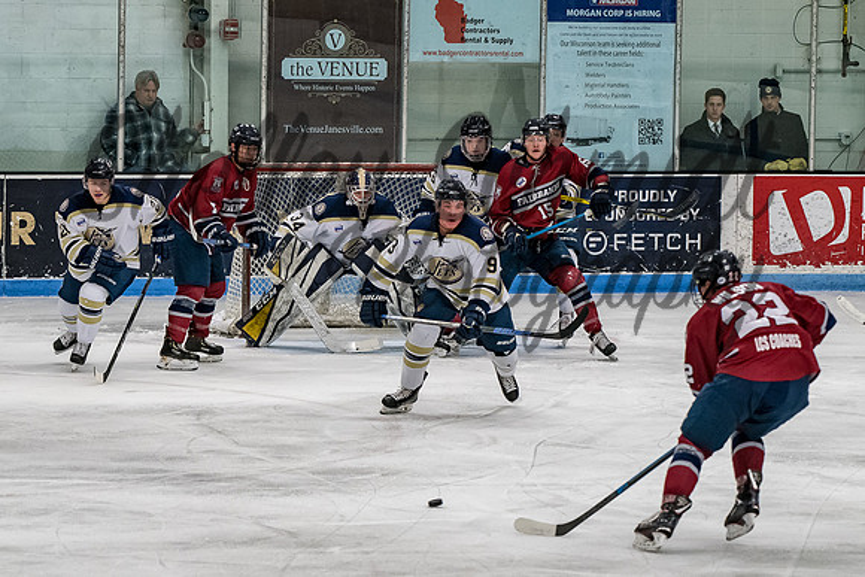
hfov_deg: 9.2
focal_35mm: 224
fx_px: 5374
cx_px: 341
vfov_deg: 6.1
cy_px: 274
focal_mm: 122
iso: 2800
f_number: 4
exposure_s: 1/800
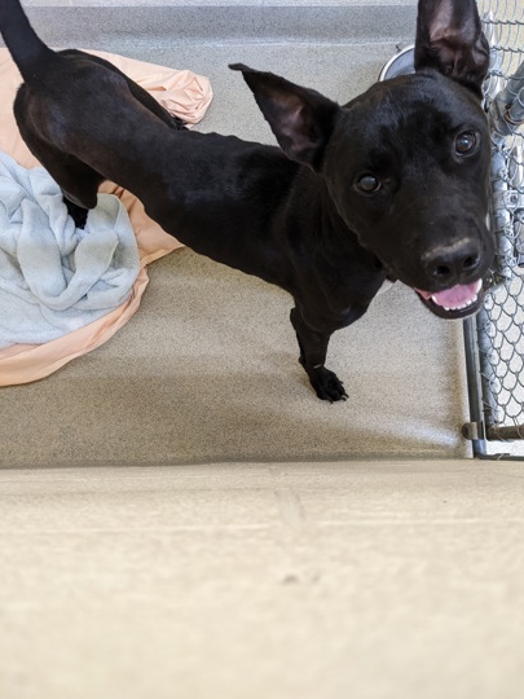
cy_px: 350
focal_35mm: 28
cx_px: 269
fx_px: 565
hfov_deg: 49.7
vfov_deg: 63.4
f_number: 1.8
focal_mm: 4.44
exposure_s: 1/120
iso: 597
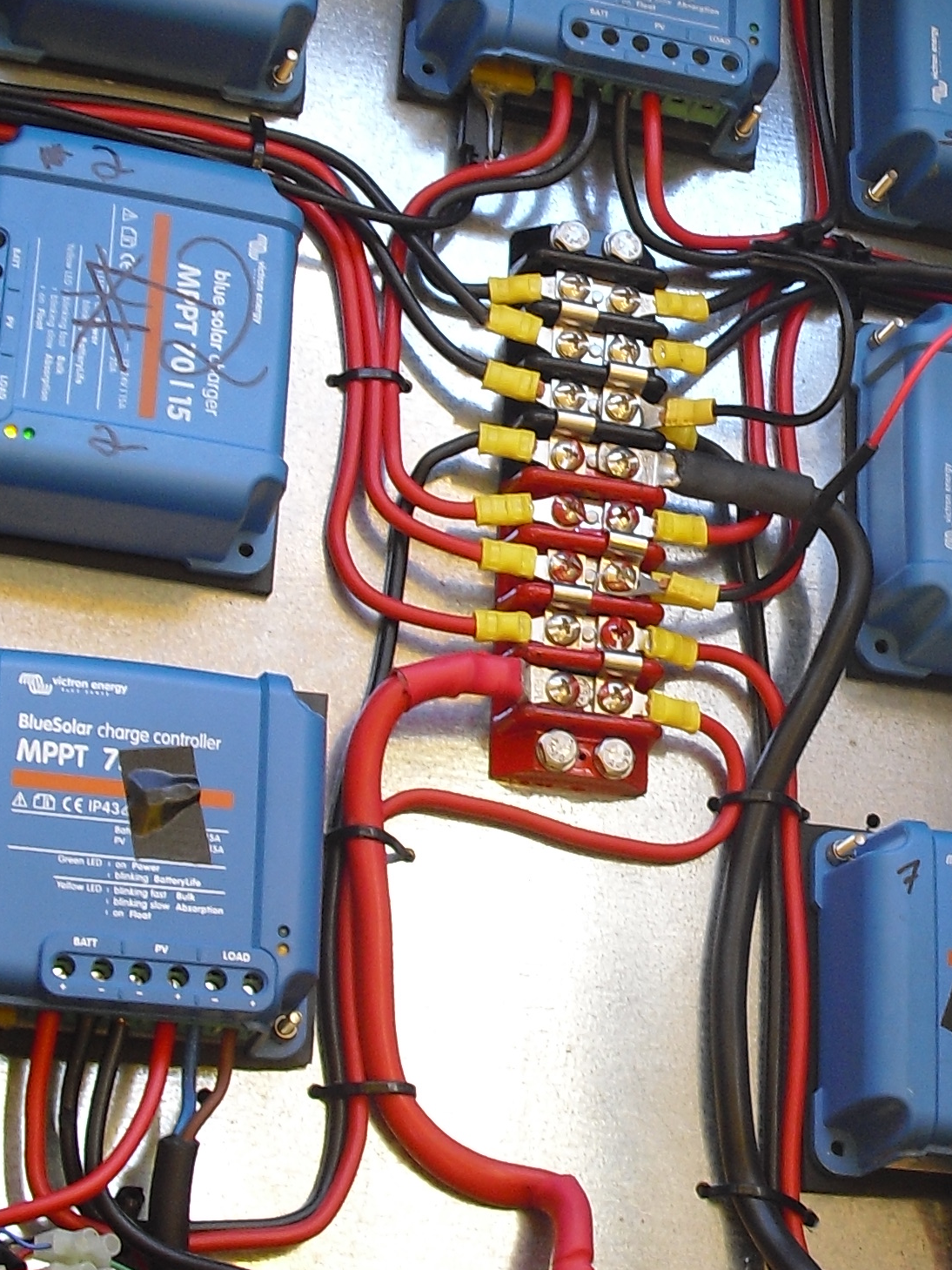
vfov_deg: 21.8
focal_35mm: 90
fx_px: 3301
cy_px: 561
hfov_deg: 16.2
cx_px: 833
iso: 100
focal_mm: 6.3
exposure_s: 1/100
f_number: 3.1
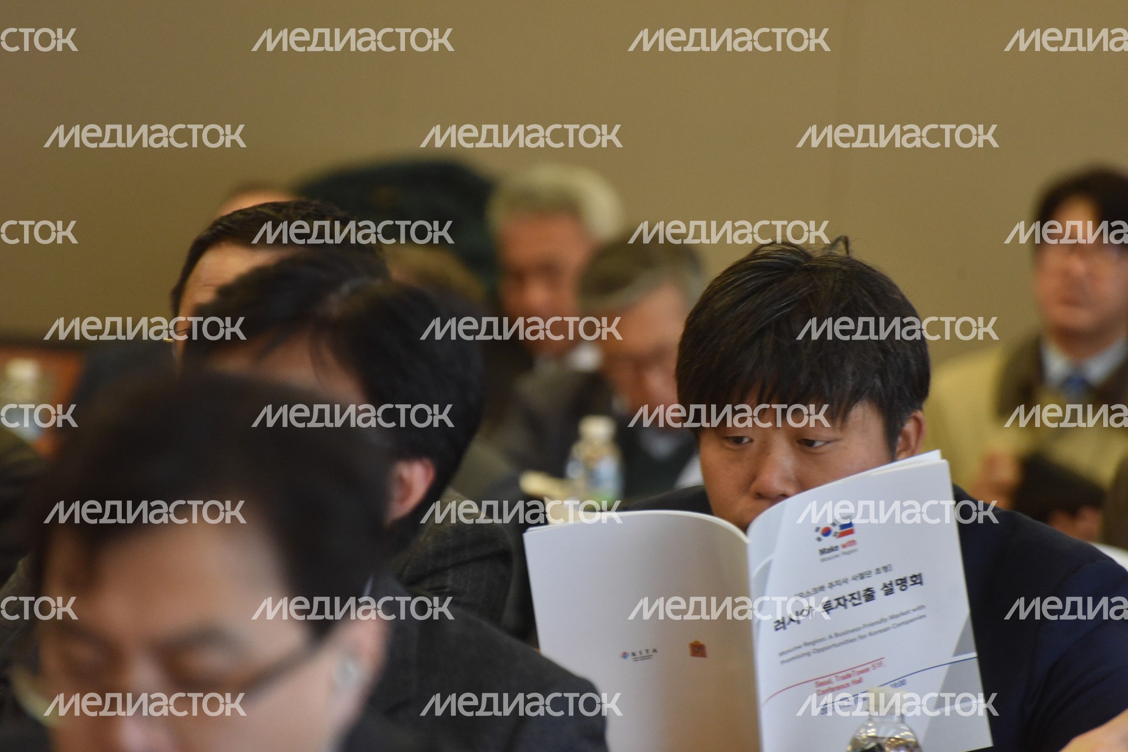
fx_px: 8461
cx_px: 564
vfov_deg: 5.1
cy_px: 376
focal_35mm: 270
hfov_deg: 7.6
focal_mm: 270
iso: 3200
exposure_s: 1/200
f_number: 5.6
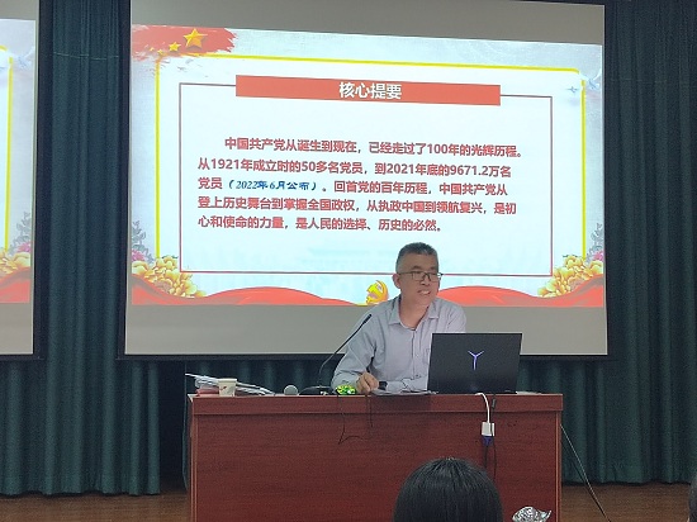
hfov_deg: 35.6
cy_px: 261
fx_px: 1087
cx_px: 348
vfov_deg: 27.0
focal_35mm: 54
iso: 1378
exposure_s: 1/50
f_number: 1.9
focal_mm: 5.52
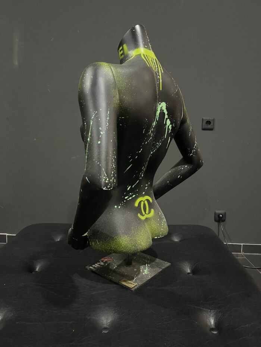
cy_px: 174
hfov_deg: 53.1
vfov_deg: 67.3
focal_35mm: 26
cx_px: 130
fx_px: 261
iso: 800
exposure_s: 1/25
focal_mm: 5.7
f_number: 1.5
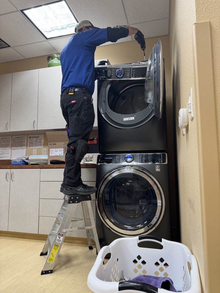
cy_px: 146
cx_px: 110
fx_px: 203
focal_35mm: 24
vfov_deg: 71.6
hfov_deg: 56.8
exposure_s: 1/60
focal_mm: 6.76
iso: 125
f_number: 1.78
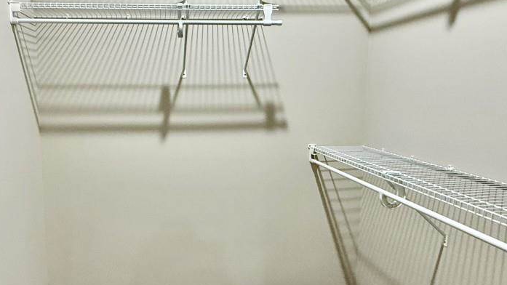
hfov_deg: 67.0
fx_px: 376
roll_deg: +0.2
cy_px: 137
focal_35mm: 28
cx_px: 193
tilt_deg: -6.8
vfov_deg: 41.5
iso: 500
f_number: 2.2
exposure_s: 1/60
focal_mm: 2.22
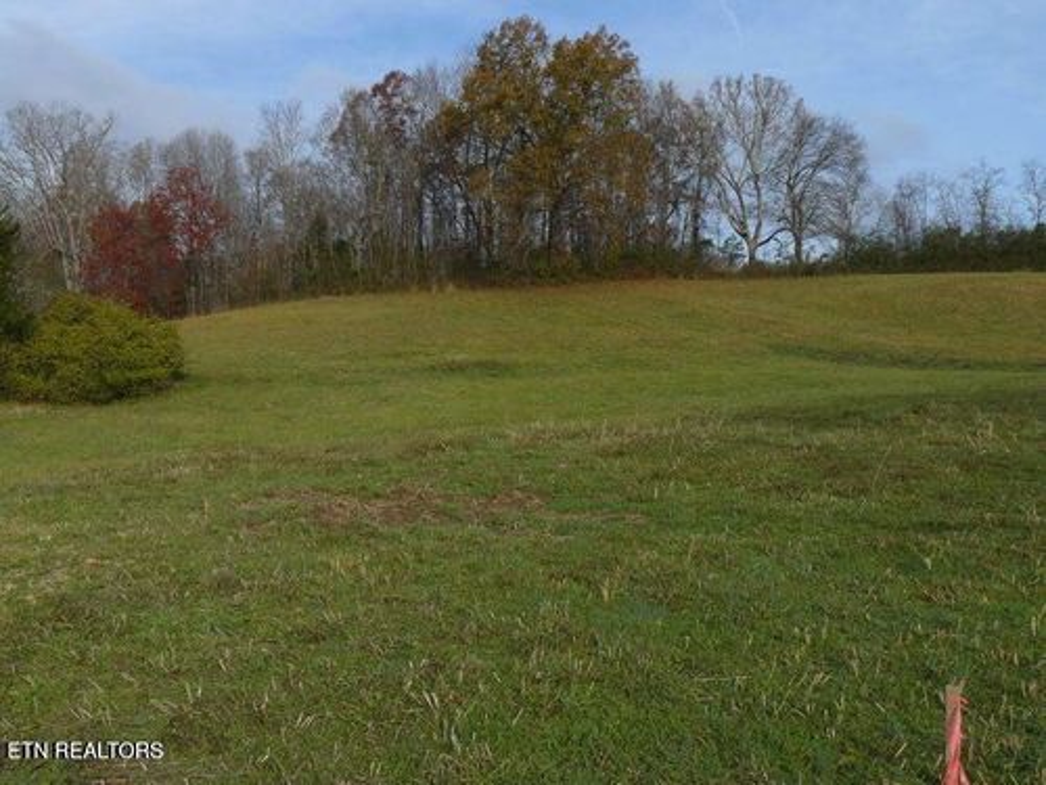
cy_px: 392
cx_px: 523
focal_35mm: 36
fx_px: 1088
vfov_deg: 39.7
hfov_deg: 51.4
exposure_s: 1/400
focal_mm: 6
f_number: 5.6
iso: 100
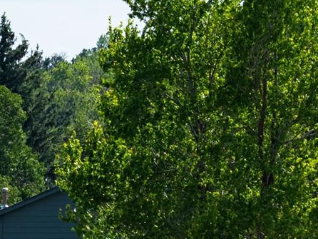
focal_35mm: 717
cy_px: 402
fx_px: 6590
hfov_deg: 2.8
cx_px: 344
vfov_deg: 2.1
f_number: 4
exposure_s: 1/800
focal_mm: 100
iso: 200
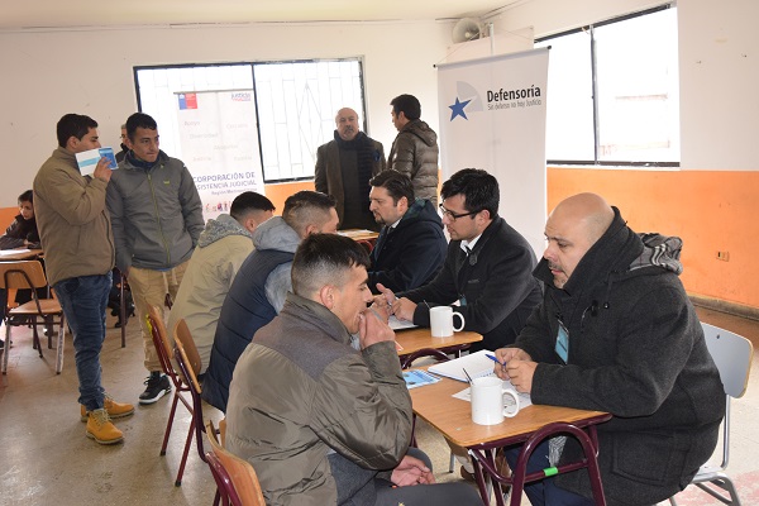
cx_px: 380
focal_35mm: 36
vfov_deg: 36.9
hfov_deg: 53.1
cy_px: 253
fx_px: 759
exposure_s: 1/100
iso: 800
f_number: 5
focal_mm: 24
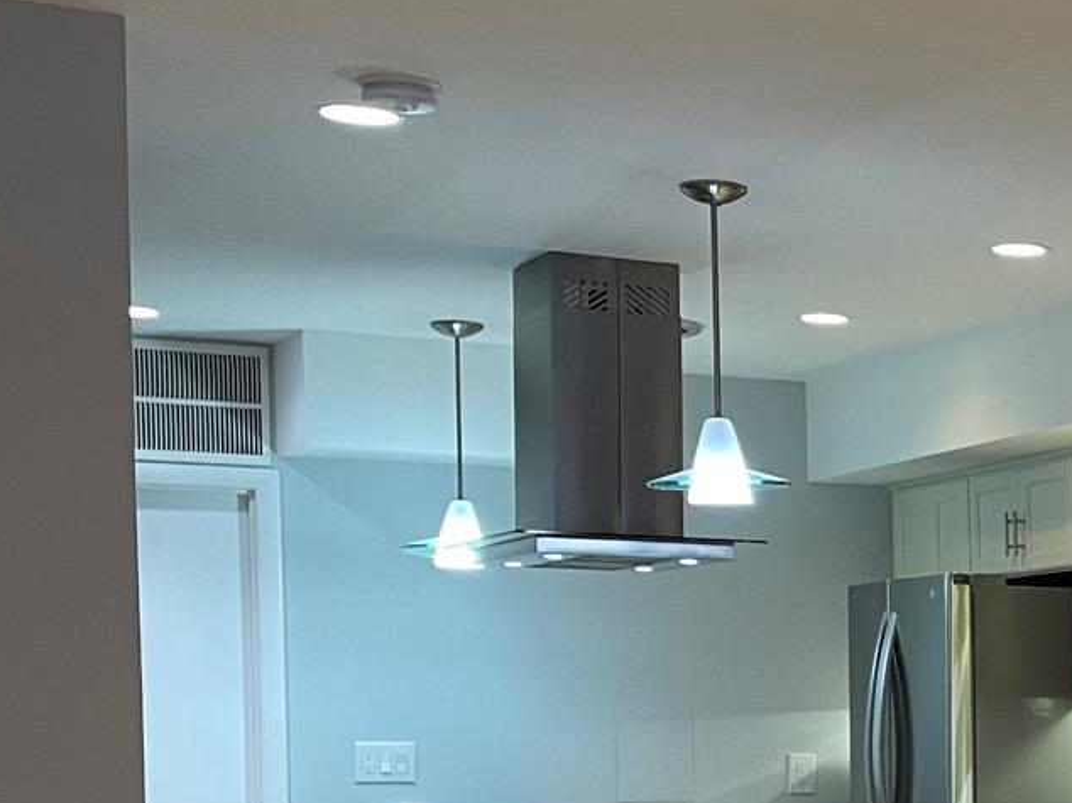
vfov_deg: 17.2
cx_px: 1495
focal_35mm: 84
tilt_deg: -1.7
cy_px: 801
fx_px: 2600
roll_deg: +0.2
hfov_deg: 20.7
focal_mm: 5.1
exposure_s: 1/60
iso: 125
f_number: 1.6
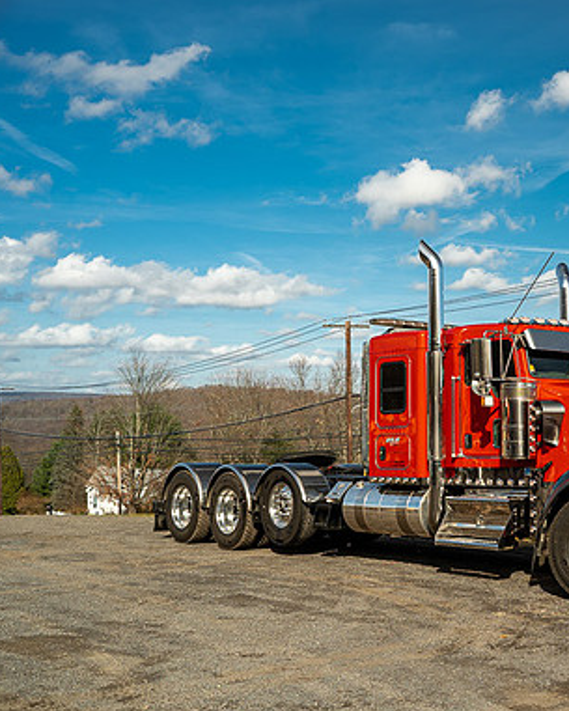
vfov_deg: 37.3
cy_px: 359
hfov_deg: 29.2
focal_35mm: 50
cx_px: 502
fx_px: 1052
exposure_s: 1/250
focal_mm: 35
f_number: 5.6
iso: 100
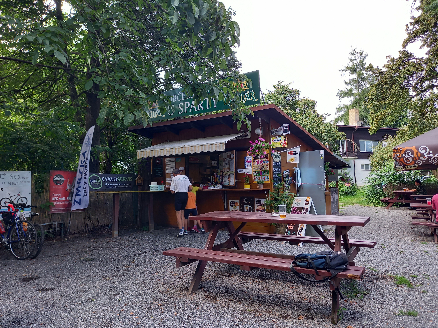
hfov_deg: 69.4
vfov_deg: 54.9
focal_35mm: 25
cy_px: 164
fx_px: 316
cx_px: 219
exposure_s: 1/100
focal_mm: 4.6
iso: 100
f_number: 2
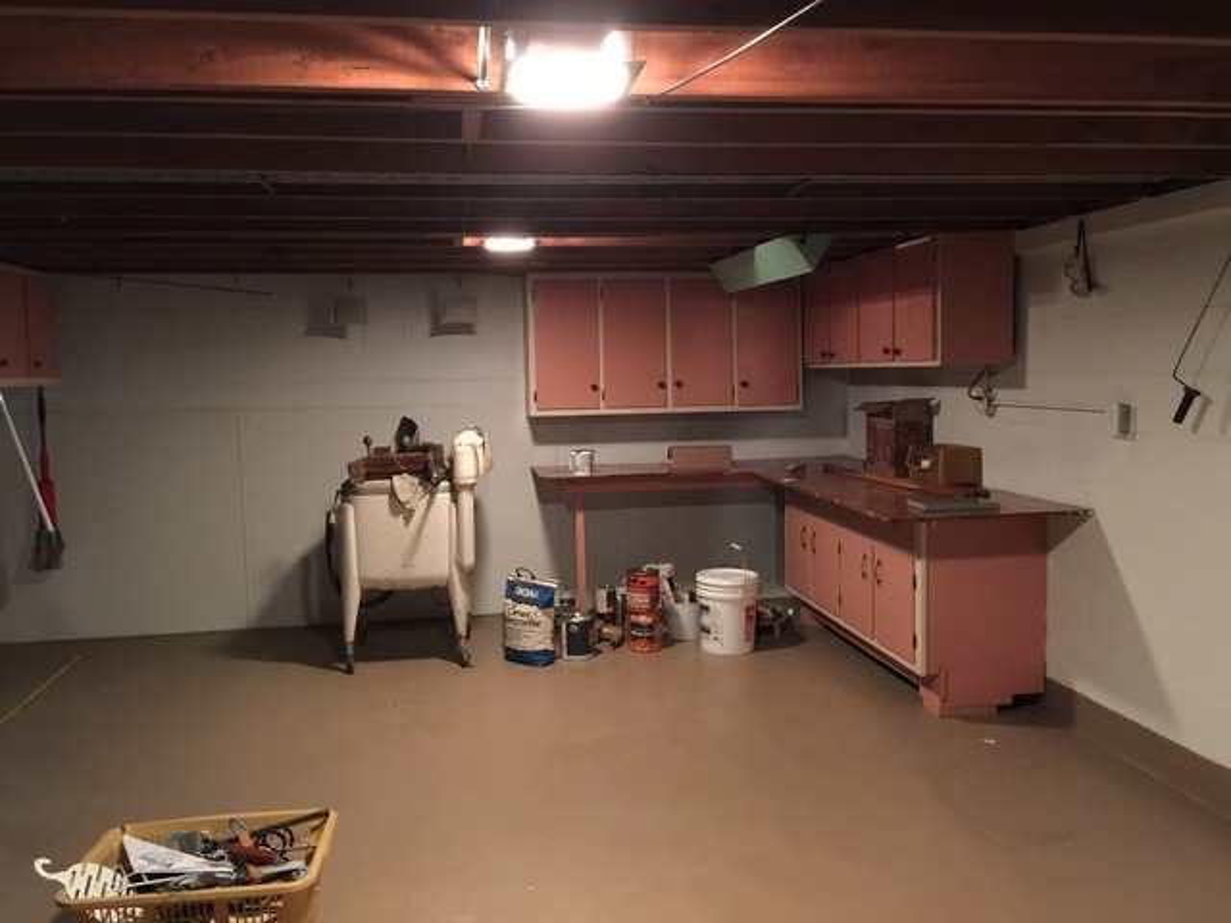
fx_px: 1031
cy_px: 462
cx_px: 616
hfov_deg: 61.7
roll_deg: +0.5
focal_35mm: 29
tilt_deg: -7.0
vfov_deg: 48.2
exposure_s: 1/4
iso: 125
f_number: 2.2
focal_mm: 4.15
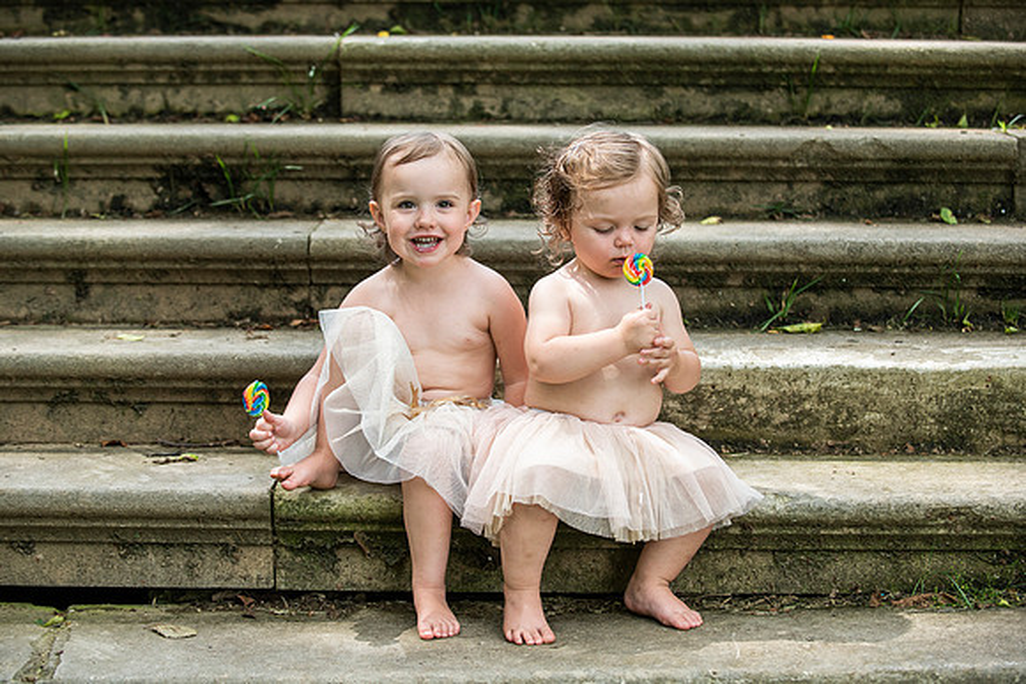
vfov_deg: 16.1
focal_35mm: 85
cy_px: 341
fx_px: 2420
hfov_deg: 23.9
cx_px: 500
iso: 640
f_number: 3.5
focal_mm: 80
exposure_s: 1/1000
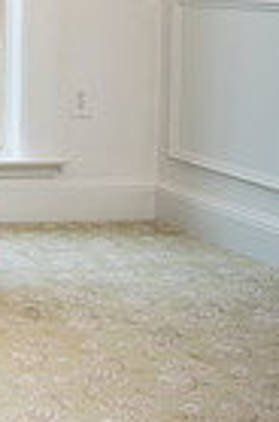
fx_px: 1215
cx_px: -453
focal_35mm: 104
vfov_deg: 19.2
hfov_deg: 10.6
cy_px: 5
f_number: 2.8
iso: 100
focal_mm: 24
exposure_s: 1/160
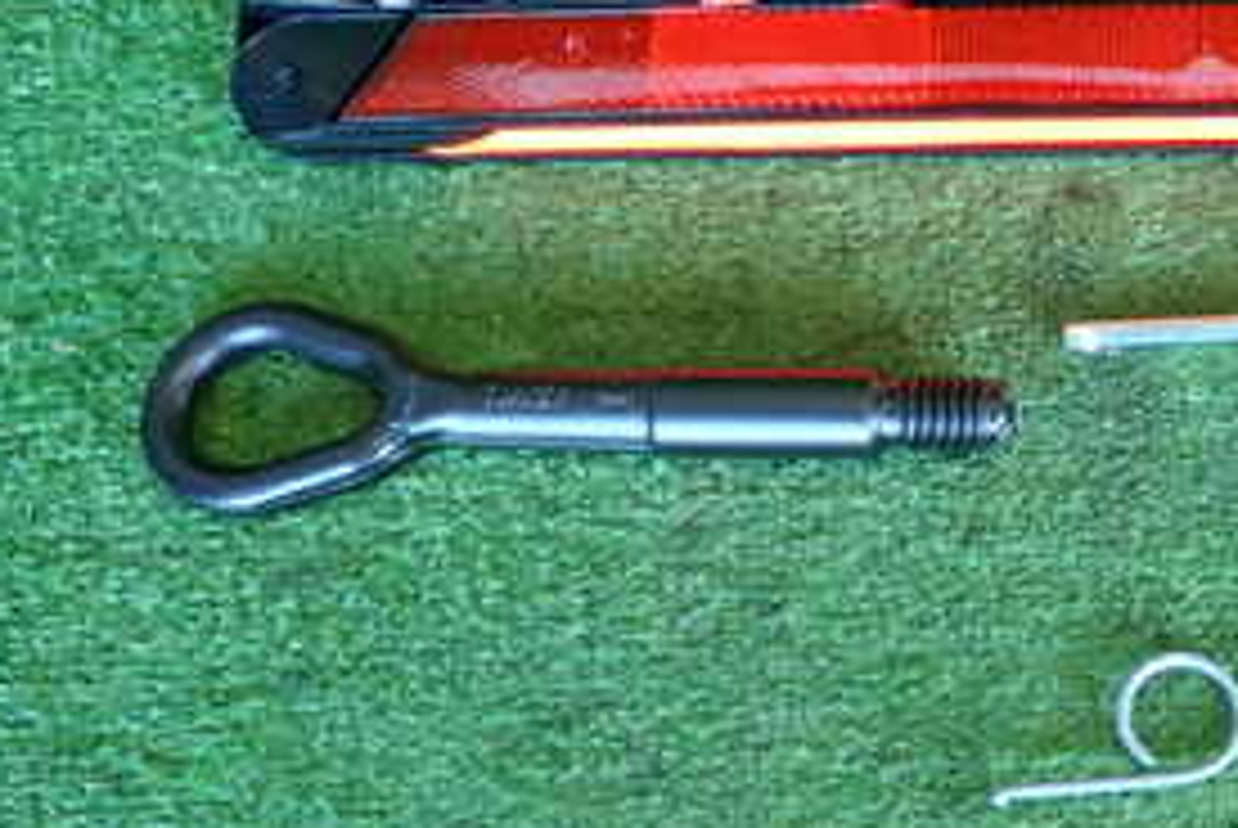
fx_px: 2341
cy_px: 248
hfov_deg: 27.8
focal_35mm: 68
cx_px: 1256
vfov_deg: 20.0
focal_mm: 5.4
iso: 320
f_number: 2.3
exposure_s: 1/30
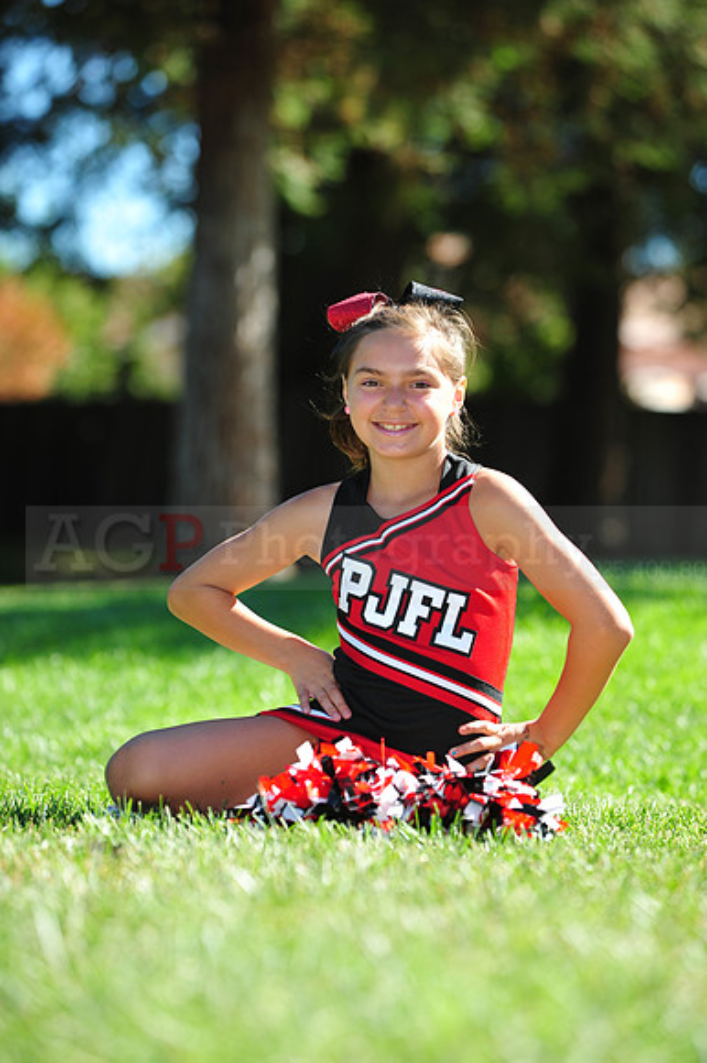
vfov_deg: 11.8
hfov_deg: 7.8
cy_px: 532
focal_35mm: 175
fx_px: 5161
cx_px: 354
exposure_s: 1/1000
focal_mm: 175
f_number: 4.5
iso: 400
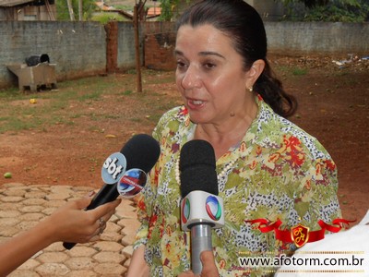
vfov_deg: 23.3
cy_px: 138
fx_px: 672
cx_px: 184
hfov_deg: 30.7
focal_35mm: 63
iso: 200
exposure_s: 1/60
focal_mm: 11.3
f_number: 5.6
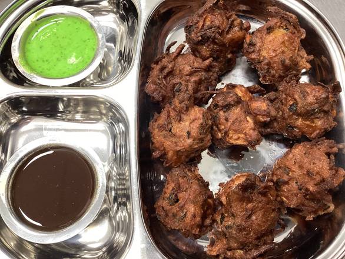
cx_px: 172
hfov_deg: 58.3
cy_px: 130
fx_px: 309
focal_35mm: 31
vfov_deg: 45.5
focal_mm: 3.3
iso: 160
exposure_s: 1/60
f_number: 2.4
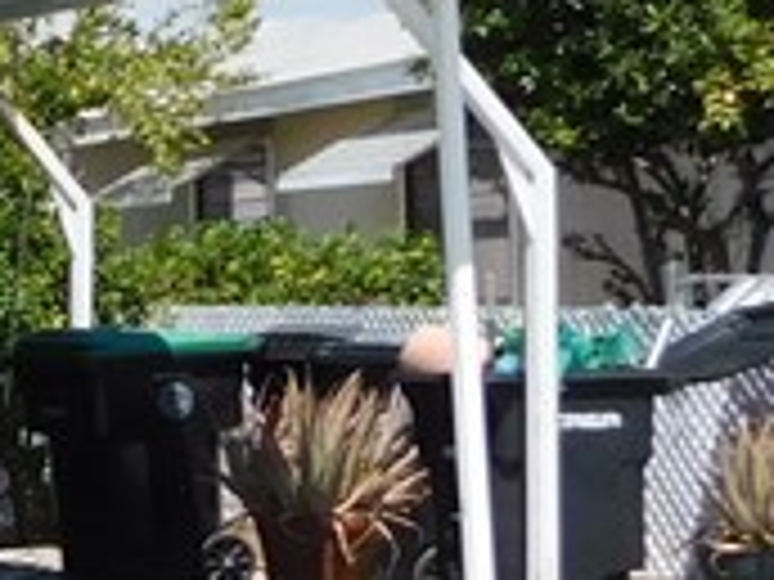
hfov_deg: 10.7
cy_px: 234
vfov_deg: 10.8
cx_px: -1440
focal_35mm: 137
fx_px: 3063
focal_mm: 4
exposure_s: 1/400
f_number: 6
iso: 125
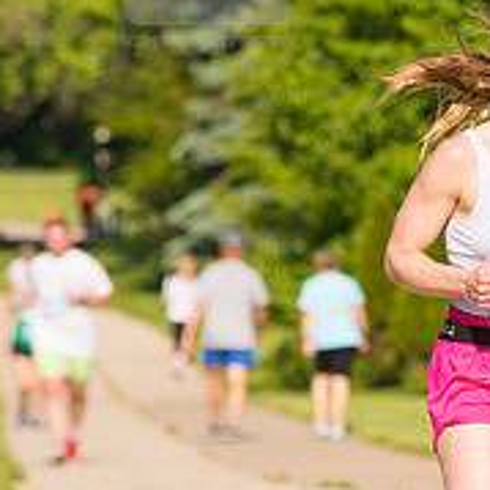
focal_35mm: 551
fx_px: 8824
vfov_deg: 3.2
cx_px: 597
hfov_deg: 3.2
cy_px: 330
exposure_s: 1/2000
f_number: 5.6
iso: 400
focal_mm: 200
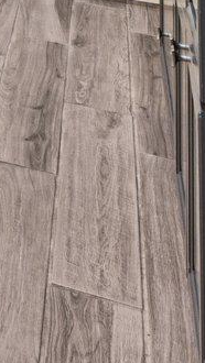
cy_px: -364
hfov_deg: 8.3
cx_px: -541
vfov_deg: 16.0
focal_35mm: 104
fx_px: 1003
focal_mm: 16
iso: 800
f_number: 8
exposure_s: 1/30
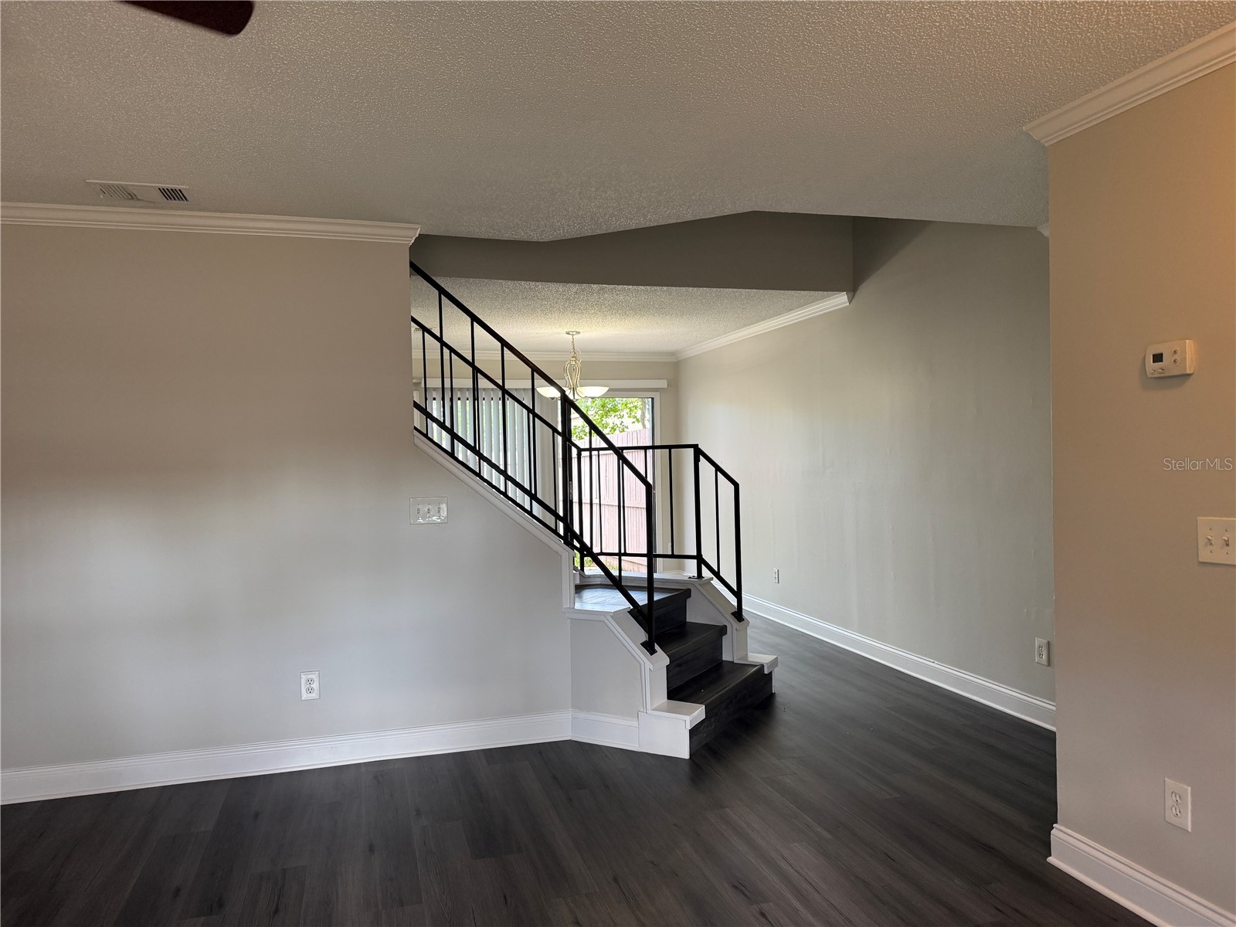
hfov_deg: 71.6
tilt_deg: +0.2
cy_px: 464
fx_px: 857
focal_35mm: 24
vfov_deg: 56.8
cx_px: 618
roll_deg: +1.0
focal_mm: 6.76
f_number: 1.78
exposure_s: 1/120
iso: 200
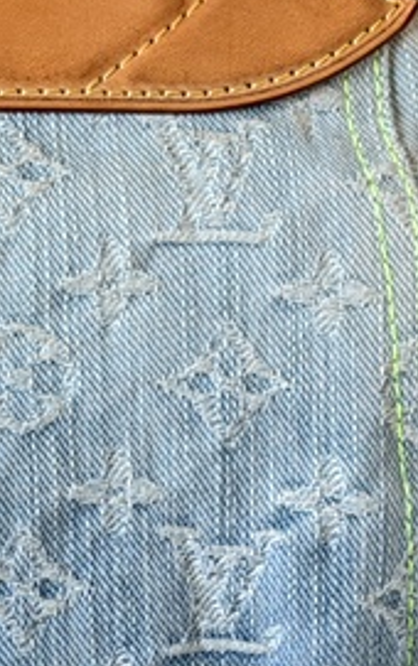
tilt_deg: -17.9
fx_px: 3436
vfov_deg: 11.1
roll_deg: -1.0
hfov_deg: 6.8
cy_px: 226
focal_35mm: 189
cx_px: -398
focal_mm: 6.76
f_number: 1.78
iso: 80
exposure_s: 1/100
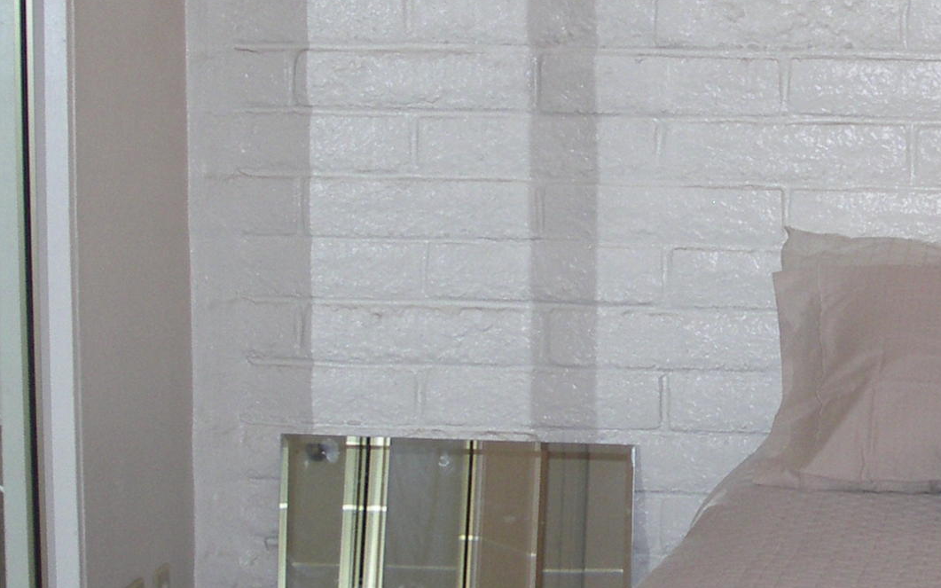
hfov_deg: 18.5
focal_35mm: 111
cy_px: 220
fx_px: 2846
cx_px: 819
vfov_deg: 11.8
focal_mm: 7.8
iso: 200
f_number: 2.8
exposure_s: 1/40
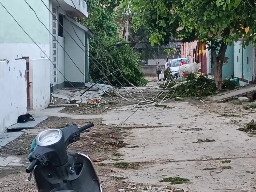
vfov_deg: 15.4
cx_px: 128
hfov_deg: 20.4
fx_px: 711
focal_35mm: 96
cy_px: 96
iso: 400
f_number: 1.8
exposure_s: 1/33.3
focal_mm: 3.98
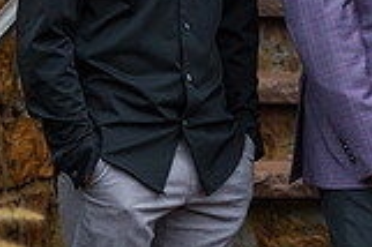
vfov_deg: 3.7
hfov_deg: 5.5
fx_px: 3809
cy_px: -102
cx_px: 565
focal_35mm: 369
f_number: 4
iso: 200
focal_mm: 98
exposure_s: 1/200
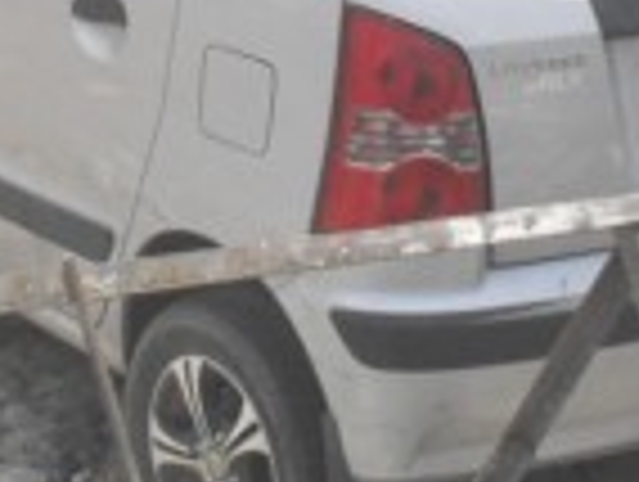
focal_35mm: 118
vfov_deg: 12.3
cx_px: 459
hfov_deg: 16.6
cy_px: -95
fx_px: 2182
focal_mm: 6.3
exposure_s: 1/250
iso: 100
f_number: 8.4
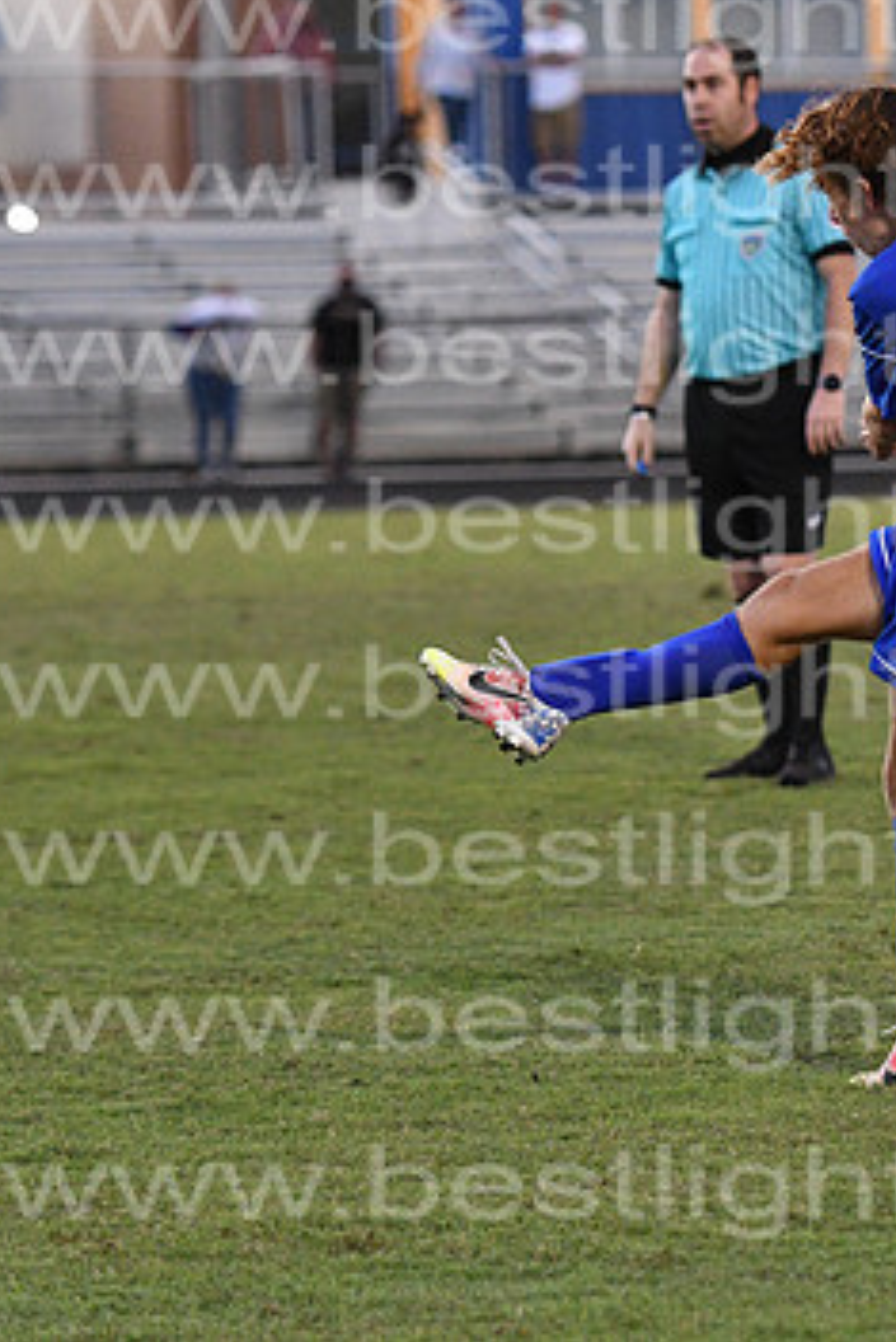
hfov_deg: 5.0
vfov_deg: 7.6
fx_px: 10144
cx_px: 869
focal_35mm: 272
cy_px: 608
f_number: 3.2
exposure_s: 1/800
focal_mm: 110
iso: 3200
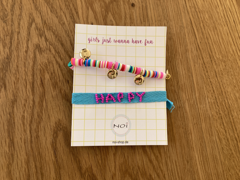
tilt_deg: -80.4
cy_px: 90
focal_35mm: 28
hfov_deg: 63.4
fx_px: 194
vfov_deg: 49.7
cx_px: 120
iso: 64
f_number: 1.8
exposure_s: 1/121
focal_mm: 3.99
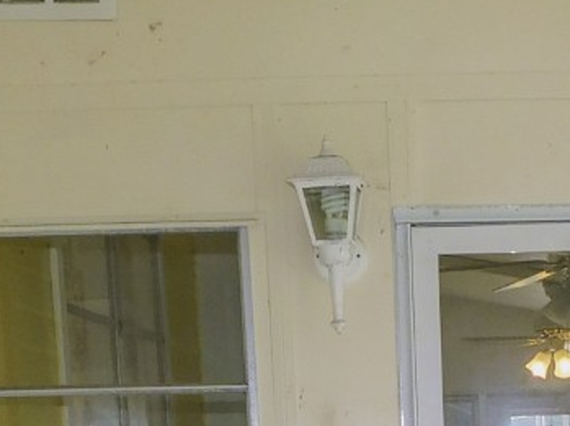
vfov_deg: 14.0
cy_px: 734
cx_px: 531
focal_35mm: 95
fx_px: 1563
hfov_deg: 20.2
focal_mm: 4
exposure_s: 1/160
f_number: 3
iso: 125
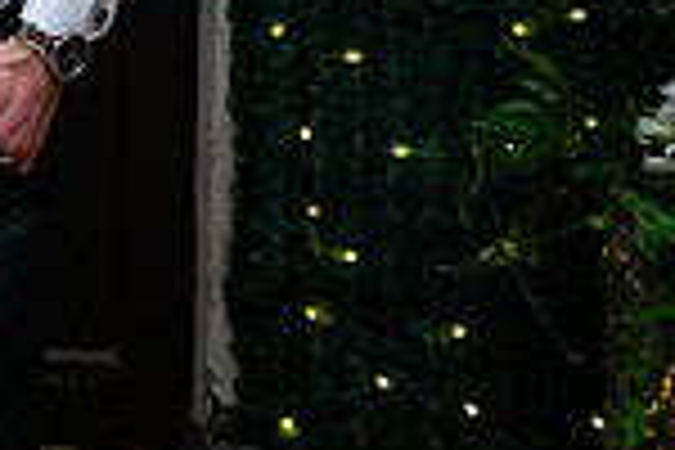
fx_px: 2325
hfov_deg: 14.8
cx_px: -468
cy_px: -412
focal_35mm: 124
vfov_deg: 10.3
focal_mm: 32
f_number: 3.5
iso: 640
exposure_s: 1/160
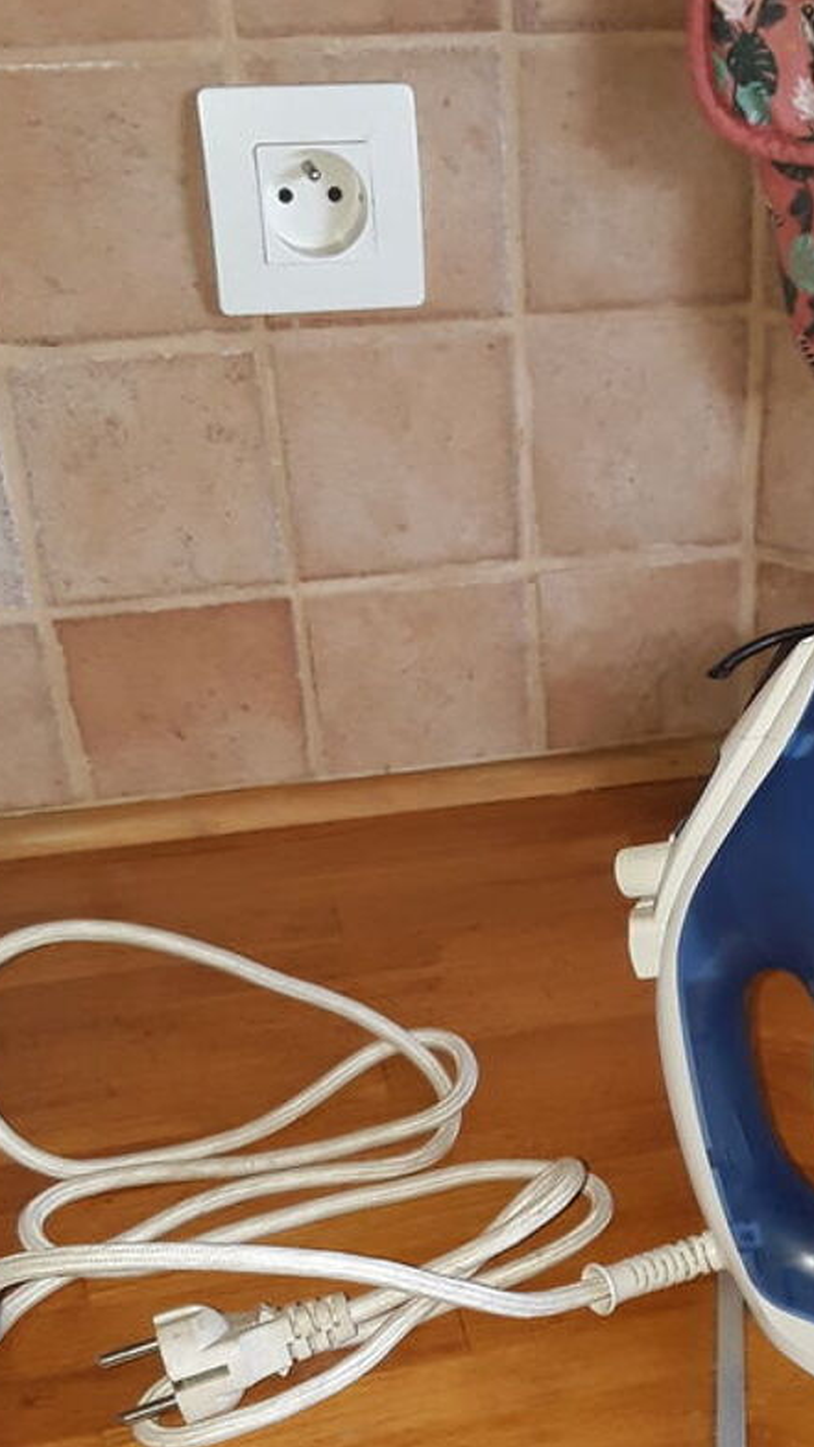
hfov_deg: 23.3
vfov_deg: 40.1
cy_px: 1105
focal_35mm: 50
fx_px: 1919
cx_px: 749
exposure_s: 1/30
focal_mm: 2.91
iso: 64
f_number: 1.9
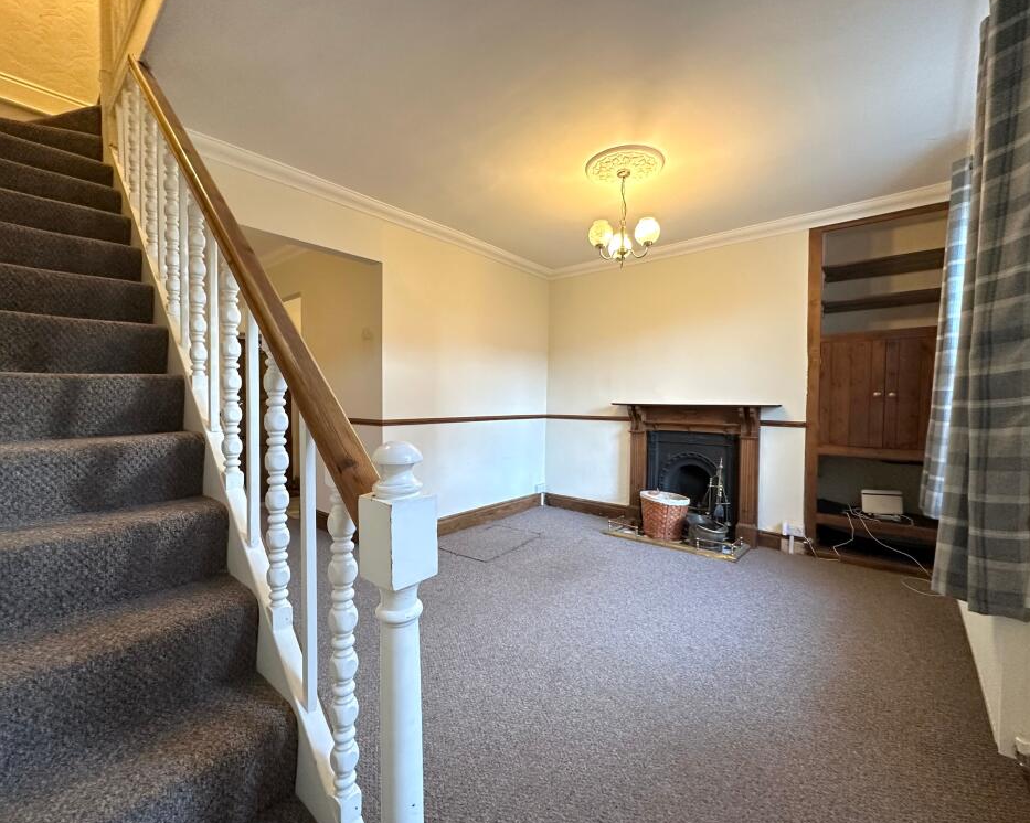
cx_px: 511
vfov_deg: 84.0
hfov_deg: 96.8
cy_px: 414
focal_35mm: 15
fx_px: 457
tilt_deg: -1.5
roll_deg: -0.6
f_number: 2.2
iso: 320
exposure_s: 1/68
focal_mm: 2.22
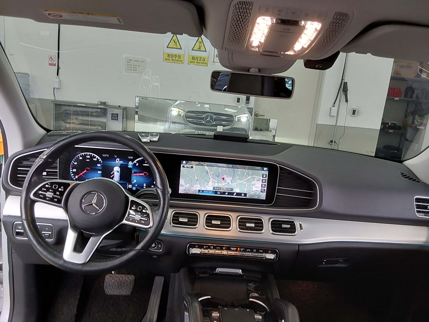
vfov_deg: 49.7
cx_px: 214
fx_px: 347
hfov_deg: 63.4
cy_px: 161
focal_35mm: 28
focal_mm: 2.91
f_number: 1.9
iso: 160
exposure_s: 1/60
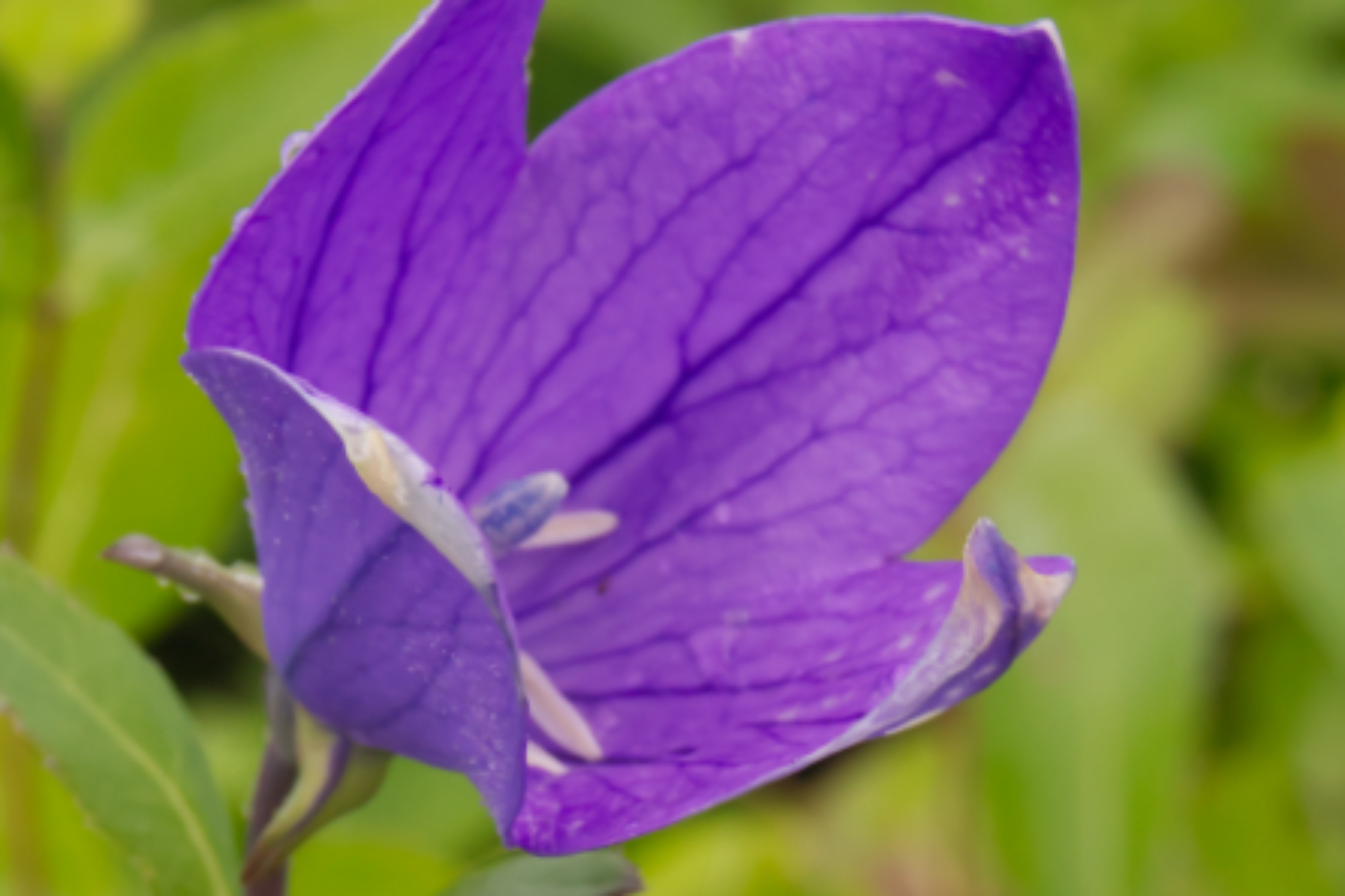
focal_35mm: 221
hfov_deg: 9.3
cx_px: 590
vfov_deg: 6.2
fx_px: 8269
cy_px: 878
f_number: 13
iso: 500
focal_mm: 55
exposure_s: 1/100
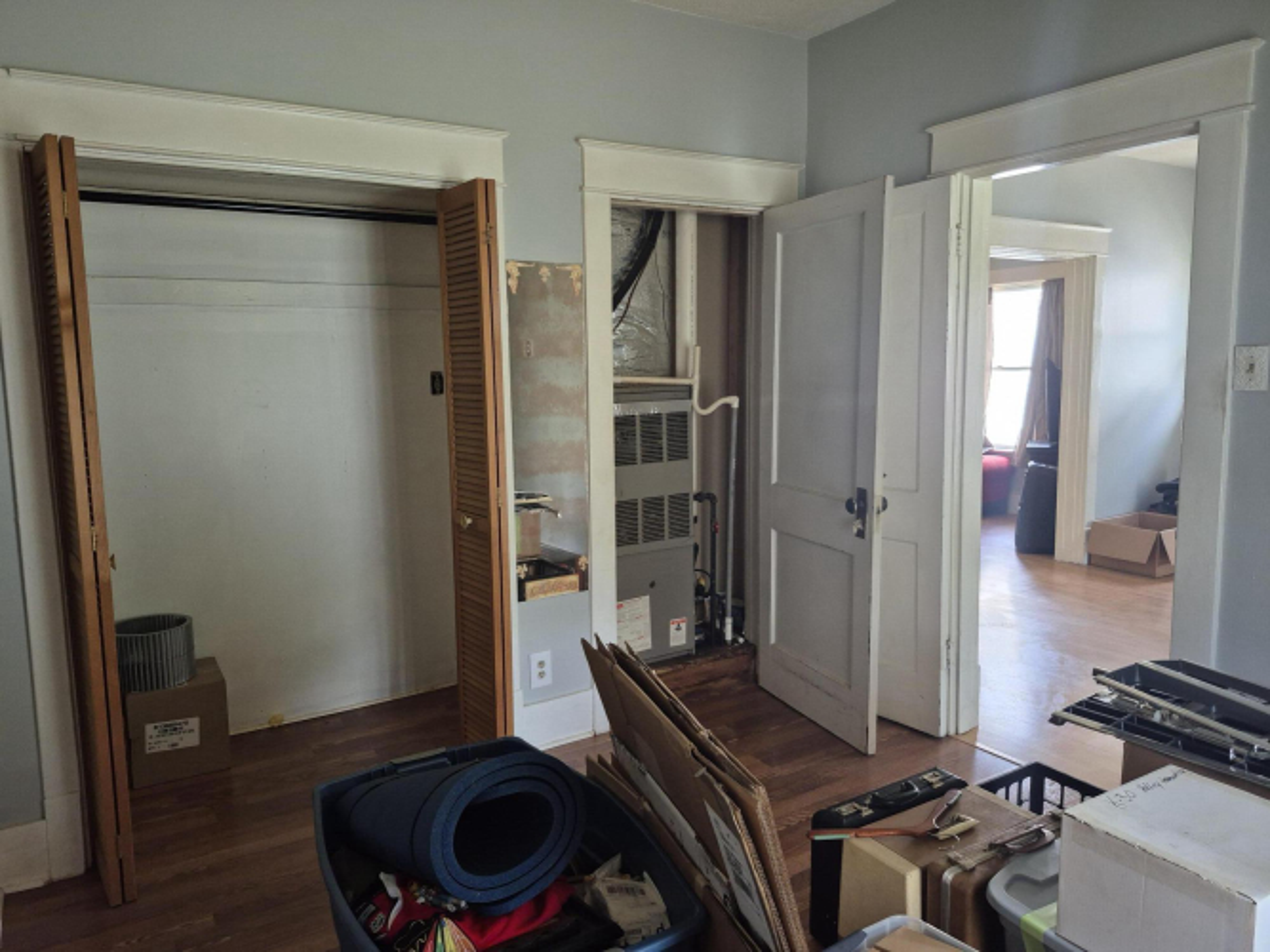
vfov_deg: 58.9
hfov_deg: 73.9
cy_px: 476
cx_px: 635
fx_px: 844
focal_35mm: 23
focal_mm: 5.4
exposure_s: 1/120
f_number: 1.8
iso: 400
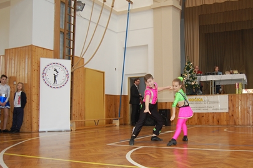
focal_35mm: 37
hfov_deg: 51.6
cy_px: 99
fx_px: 260
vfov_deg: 35.8
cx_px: 152
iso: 400
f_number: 3.8
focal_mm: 20
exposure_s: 1/60
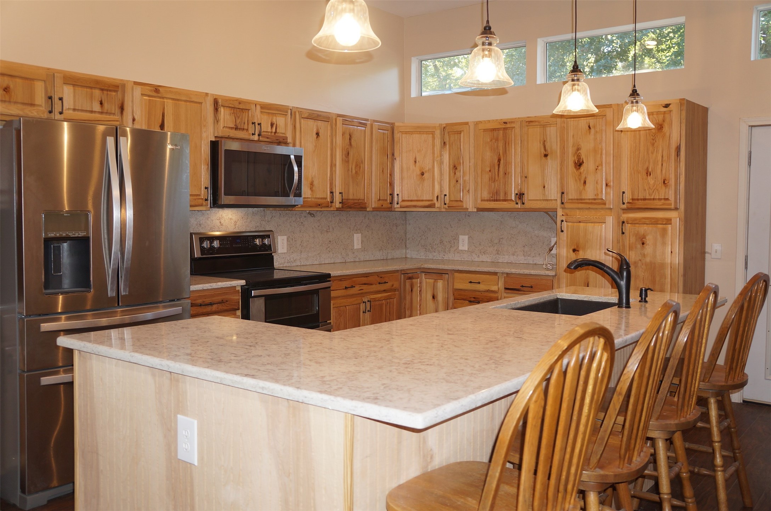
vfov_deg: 39.8
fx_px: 706
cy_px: 256
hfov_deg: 57.3
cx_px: 386
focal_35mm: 33
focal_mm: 22
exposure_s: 1/60
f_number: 4
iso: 320
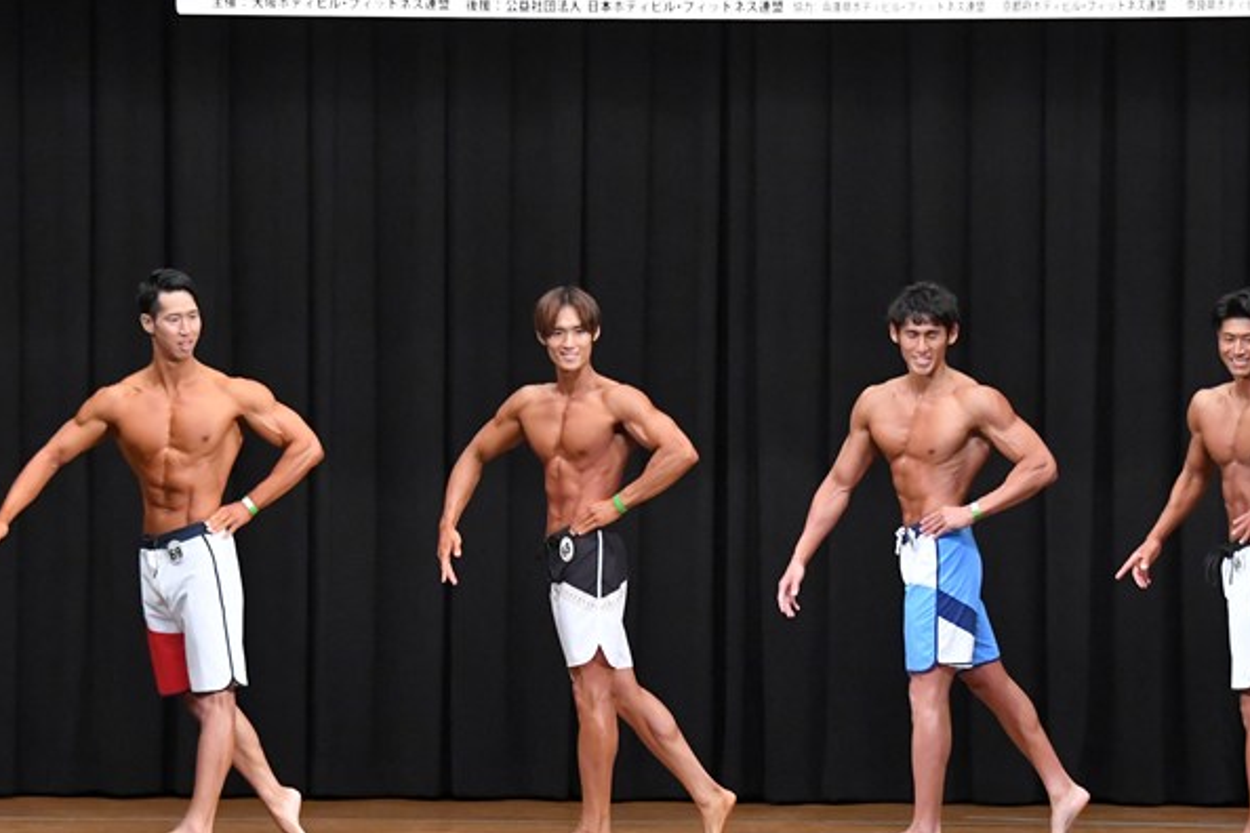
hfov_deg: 11.7
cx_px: 744
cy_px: 536
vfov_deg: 7.8
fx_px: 6111
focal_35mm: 176
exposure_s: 1/400
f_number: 5.6
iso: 8000
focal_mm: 90
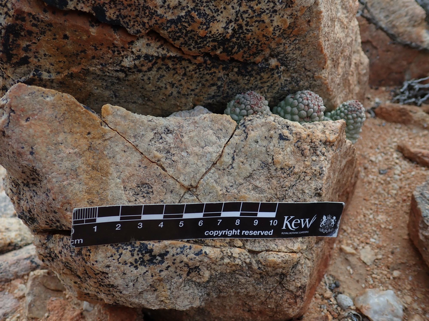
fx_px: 372
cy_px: 160
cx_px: 214
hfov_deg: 60.0
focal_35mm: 30
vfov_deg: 46.8
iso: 100
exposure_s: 1/100
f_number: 2.3
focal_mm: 5.5
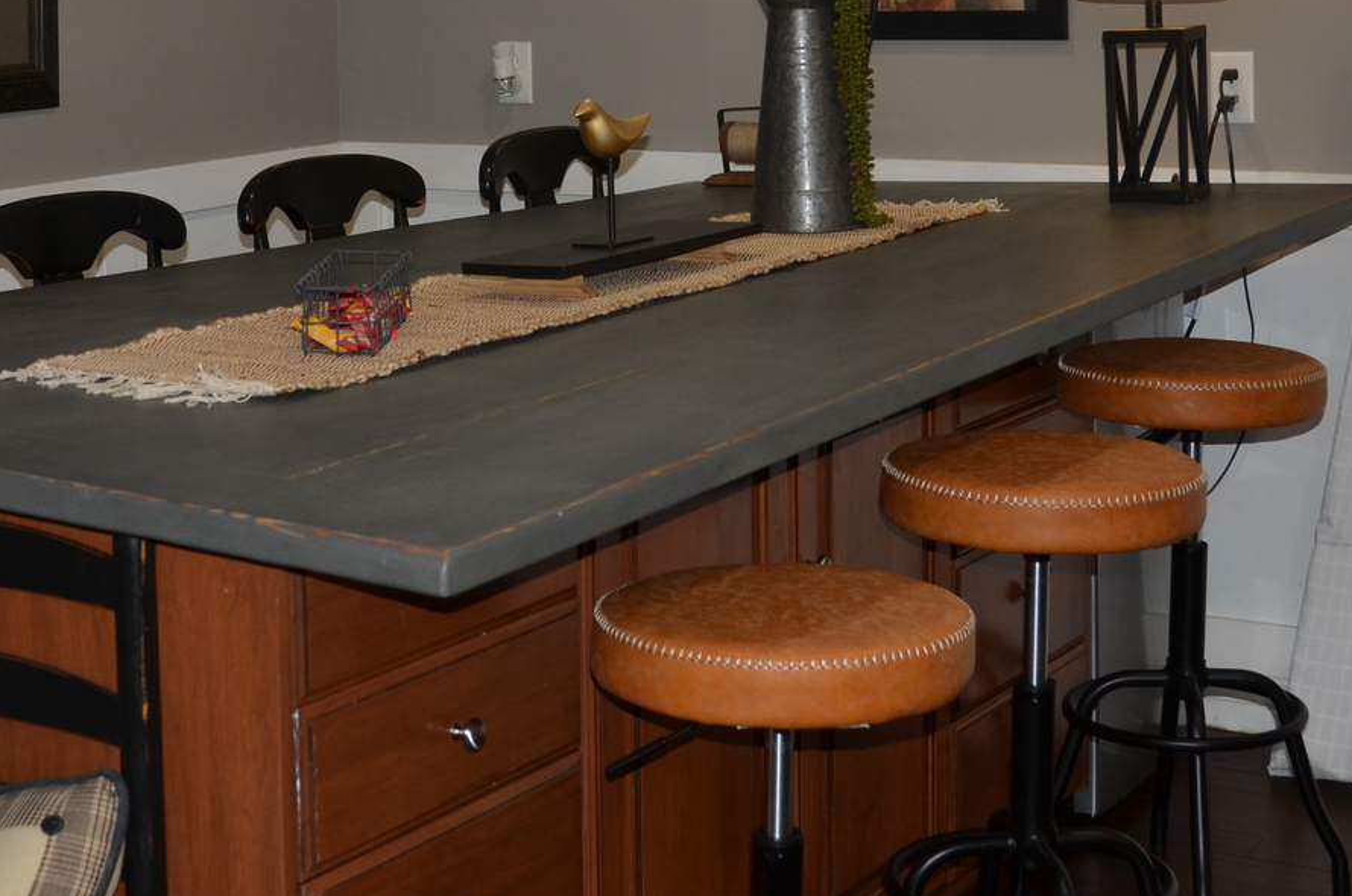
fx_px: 2587
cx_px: 507
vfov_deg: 19.5
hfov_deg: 29.2
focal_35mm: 69
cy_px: 194
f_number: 3.5
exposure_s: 1/60
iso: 200
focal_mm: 20
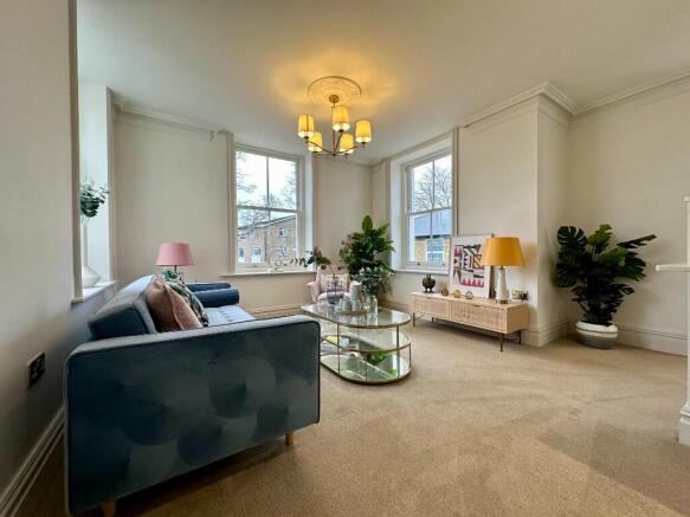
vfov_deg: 85.7
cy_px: 258
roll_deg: +0.7
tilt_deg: -0.4
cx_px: 345
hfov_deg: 102.1
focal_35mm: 14
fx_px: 279
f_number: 2.2
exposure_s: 1/100
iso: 125
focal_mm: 2.22
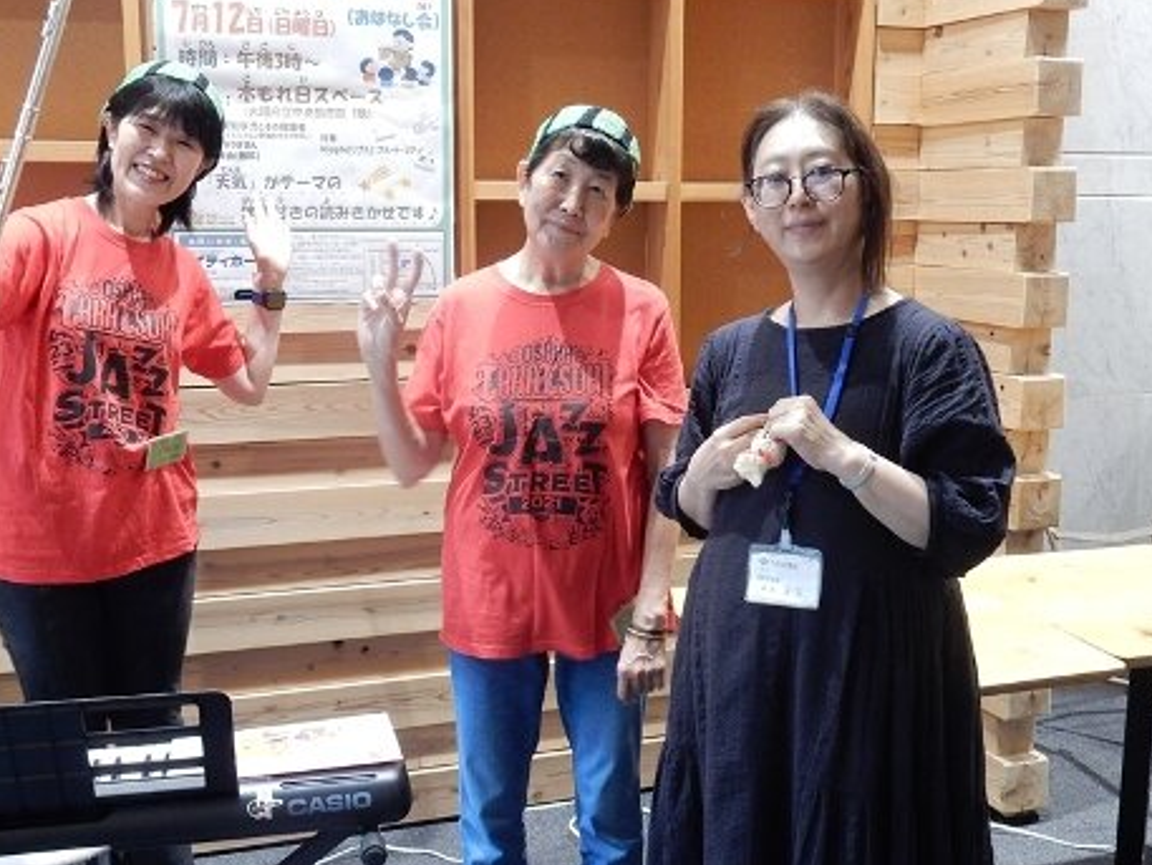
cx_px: 600
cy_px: 429
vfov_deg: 34.4
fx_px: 1398
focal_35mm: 42
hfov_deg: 44.8
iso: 400
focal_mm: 5.4
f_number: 4
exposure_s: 1/20
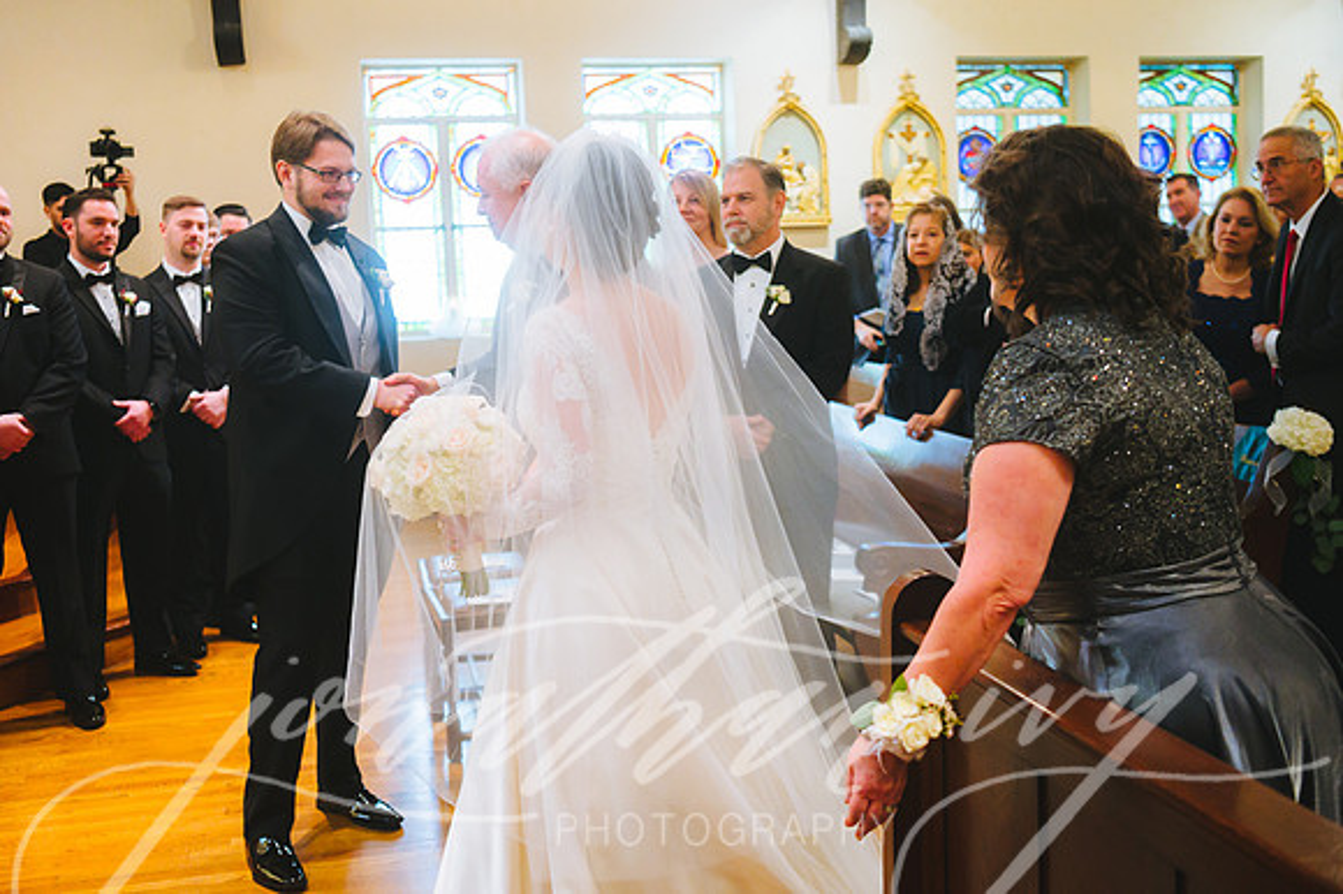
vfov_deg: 35.0
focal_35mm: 38
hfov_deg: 50.6
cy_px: 421
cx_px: 660
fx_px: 1419
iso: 2500
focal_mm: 36
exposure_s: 1/200
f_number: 2.8
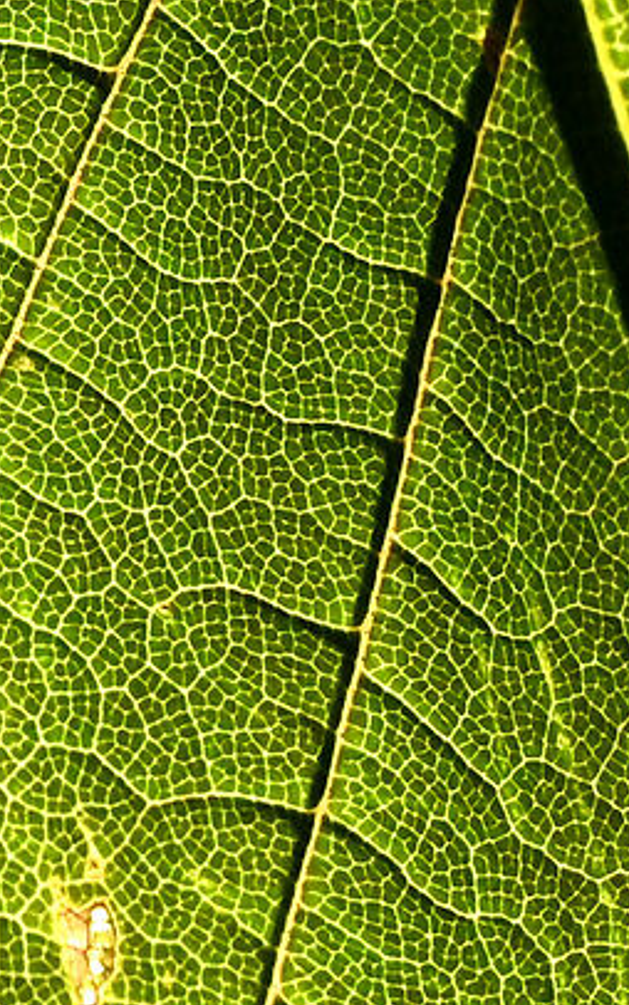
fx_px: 11539
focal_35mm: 421
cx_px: -587
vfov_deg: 5.0
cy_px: -150
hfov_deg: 3.1
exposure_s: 1/80
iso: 800
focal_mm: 70
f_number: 14
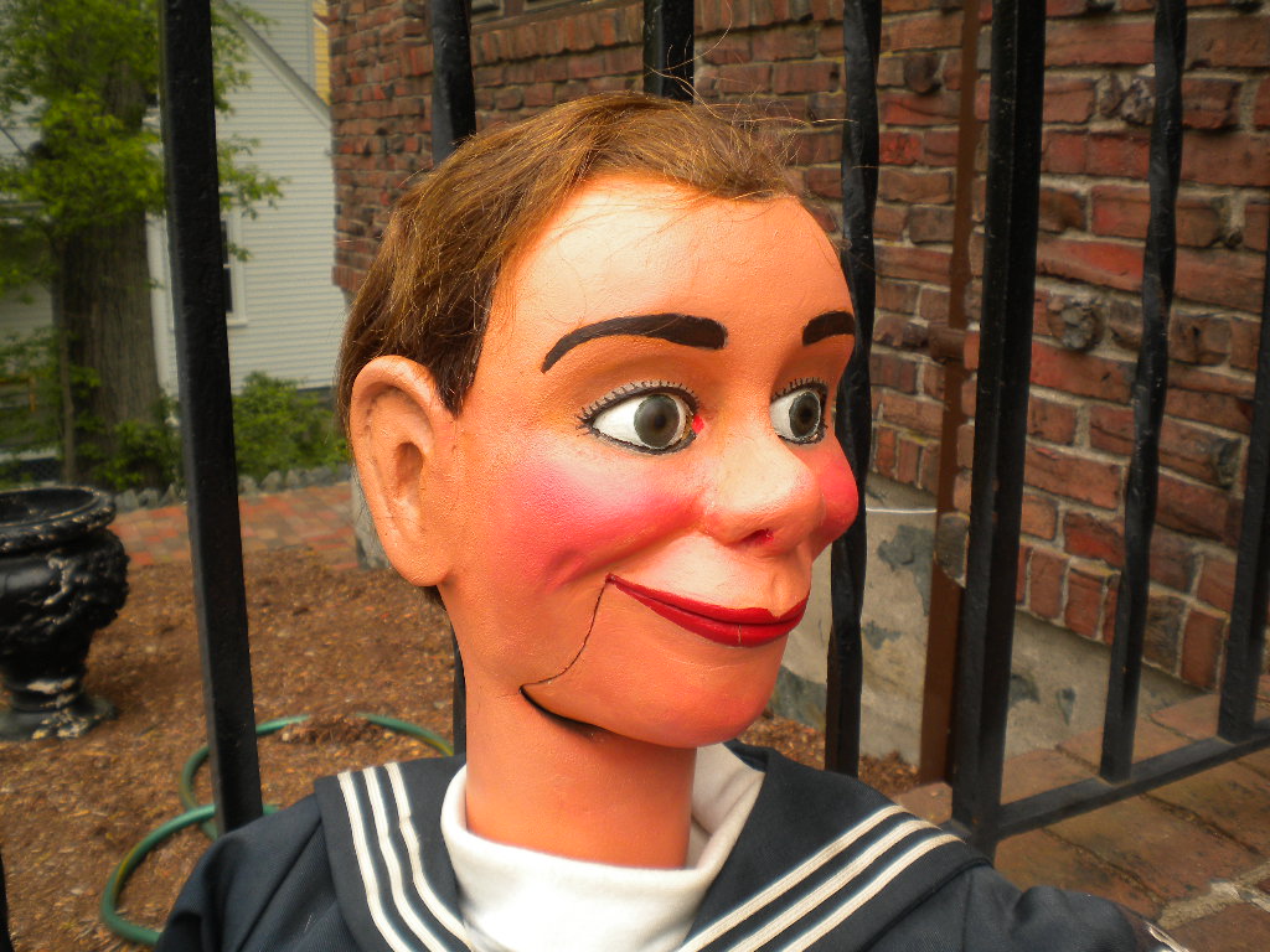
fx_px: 1284
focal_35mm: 35
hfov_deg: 52.6
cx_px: 635
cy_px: 476
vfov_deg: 40.7
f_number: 4.6
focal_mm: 6.3
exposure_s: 1/164
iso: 80
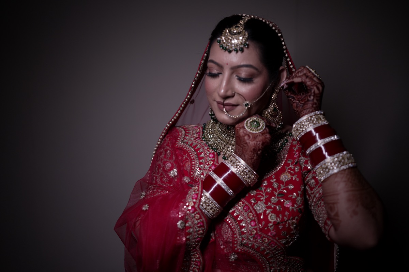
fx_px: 398
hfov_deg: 54.4
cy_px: 136
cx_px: 204
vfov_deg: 37.9
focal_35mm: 35
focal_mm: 35
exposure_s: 1/500
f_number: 1.4
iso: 100
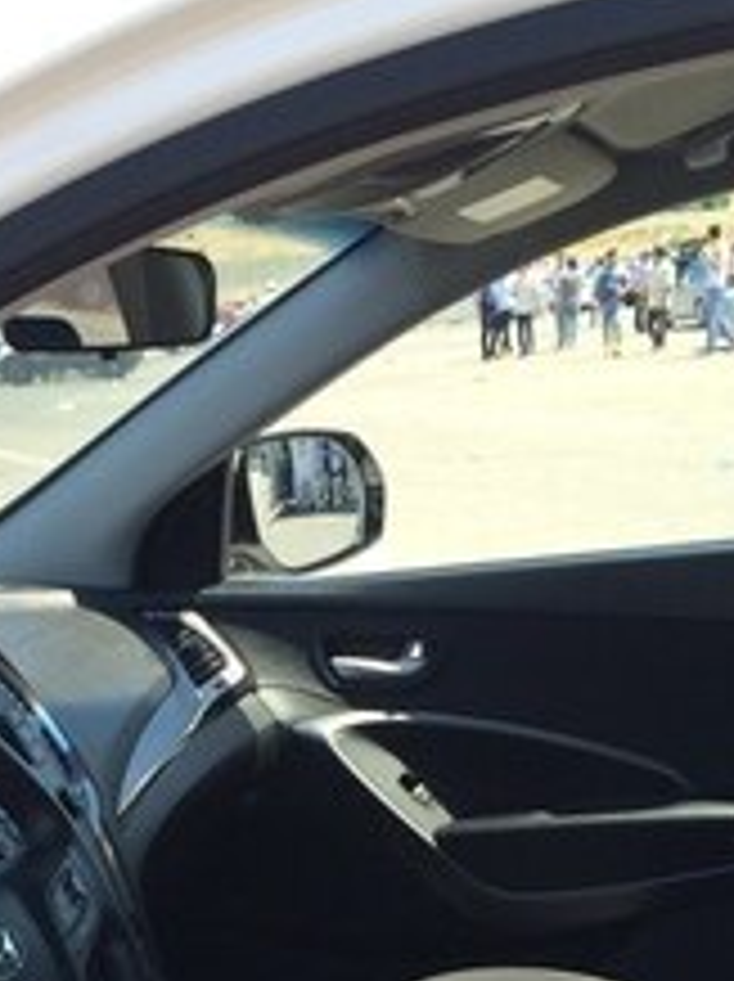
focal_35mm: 66
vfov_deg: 27.2
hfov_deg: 22.0
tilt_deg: -23.4
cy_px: 1058
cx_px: 158
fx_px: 1870
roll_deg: +6.4
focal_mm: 4.15
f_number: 2.2
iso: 32
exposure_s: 1/500
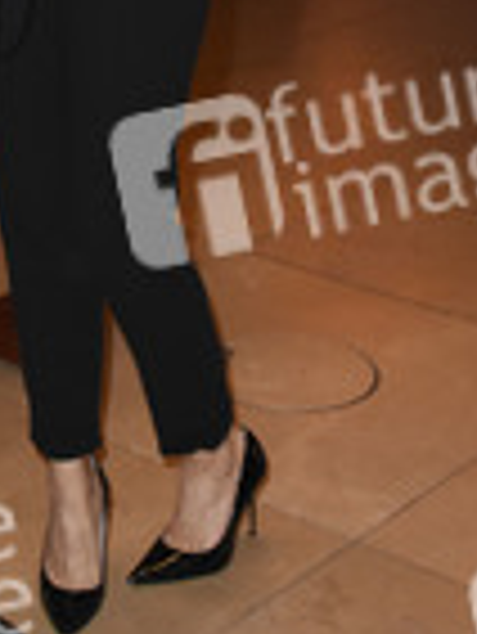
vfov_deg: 17.9
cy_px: -63
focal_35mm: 106
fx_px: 1945
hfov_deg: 13.7
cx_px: -68
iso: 2500
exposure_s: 1/160
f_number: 6.3
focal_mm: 26
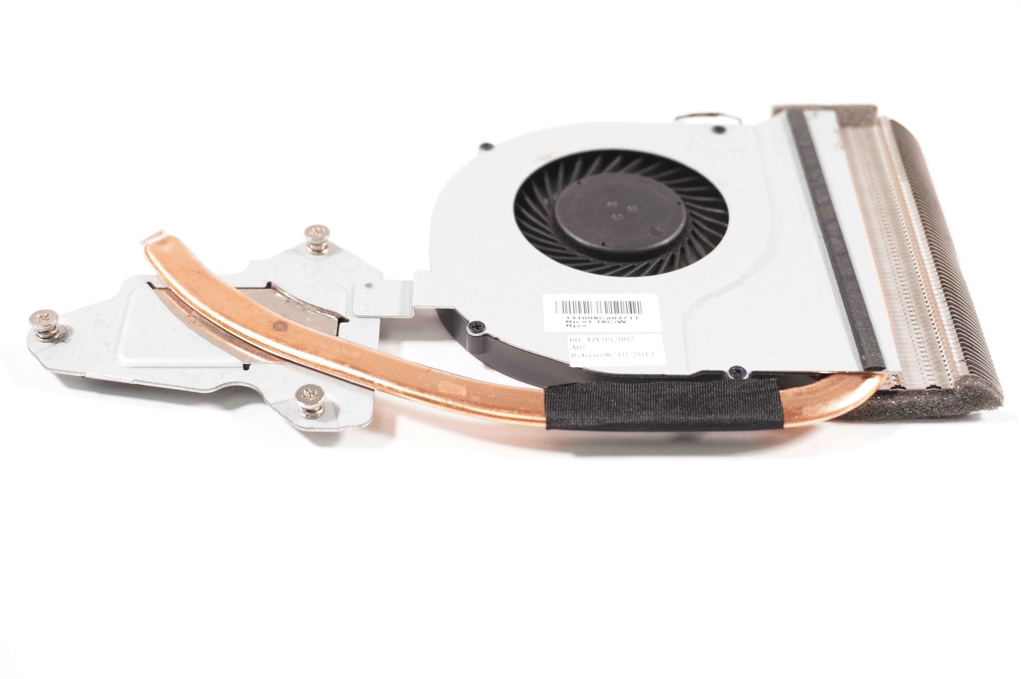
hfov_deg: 36.0
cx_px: 510
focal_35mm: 56
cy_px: 340
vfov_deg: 24.4
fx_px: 1573
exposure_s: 1/80
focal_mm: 37
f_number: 5.6
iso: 640
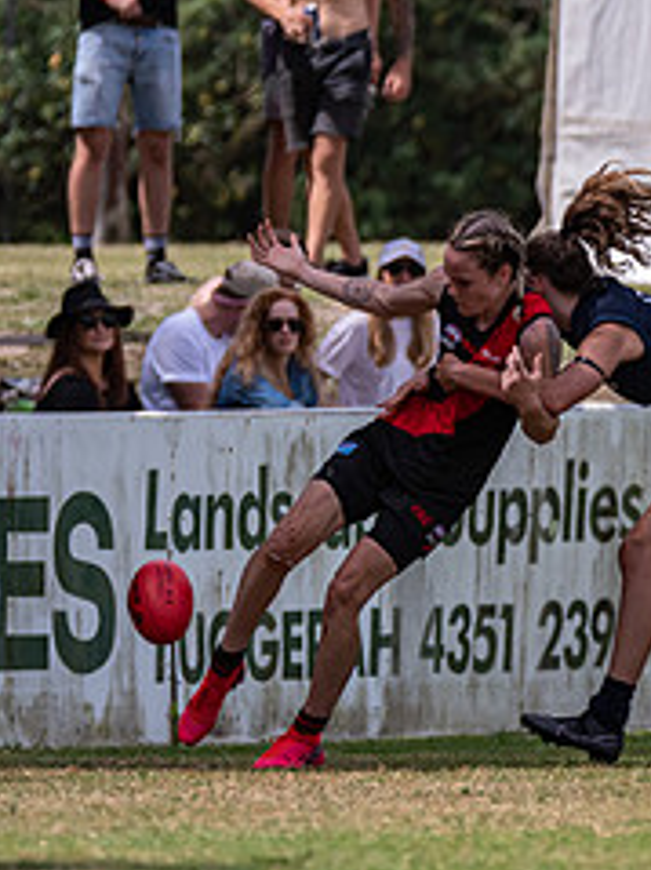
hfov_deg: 1.5
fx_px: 24872
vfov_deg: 2.0
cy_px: 473
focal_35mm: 991
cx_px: 411
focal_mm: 350
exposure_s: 1/4000
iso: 800
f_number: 6.3
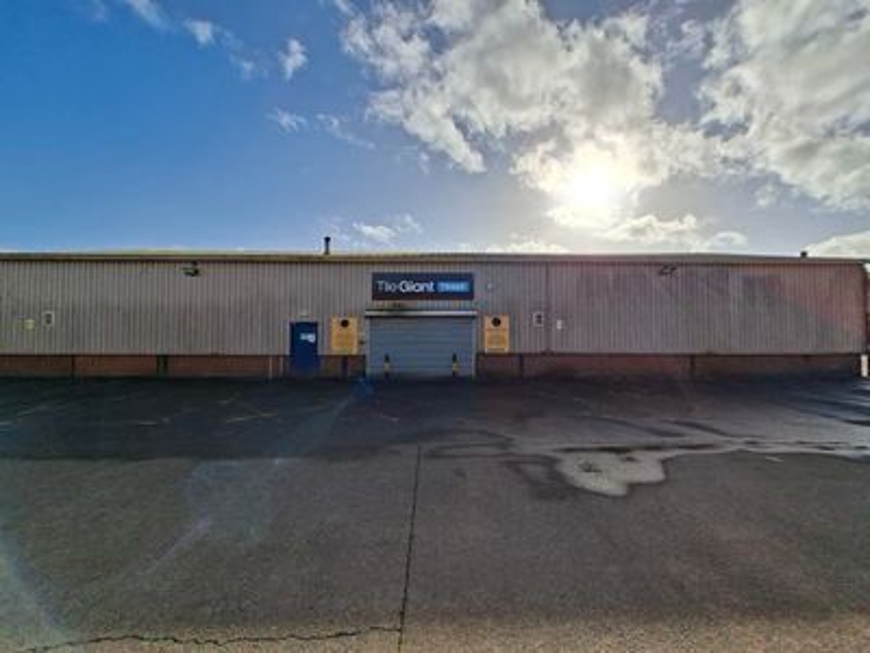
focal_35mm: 13
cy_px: 326
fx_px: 327
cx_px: 435
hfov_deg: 106.2
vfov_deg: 89.9
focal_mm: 1.74
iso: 40
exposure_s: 1/2604
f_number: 2.2
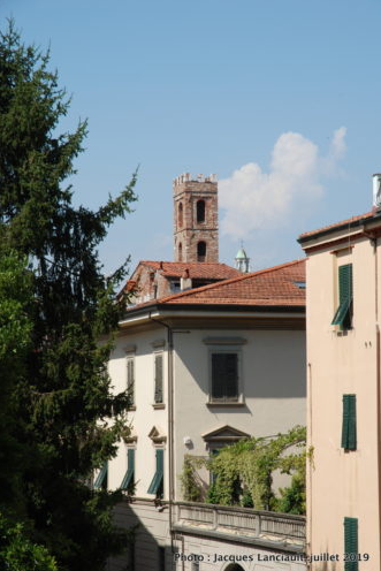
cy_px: 287
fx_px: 1681
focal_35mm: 106
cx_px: 190
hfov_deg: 12.9
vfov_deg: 19.3
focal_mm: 70
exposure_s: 1/125
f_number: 11
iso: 100
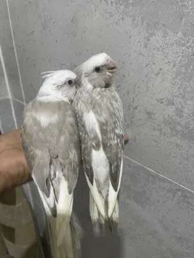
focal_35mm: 25
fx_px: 187
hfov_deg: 54.9
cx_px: 97
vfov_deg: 69.4
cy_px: 129
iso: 250
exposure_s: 1/60
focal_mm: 5.1
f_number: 1.6
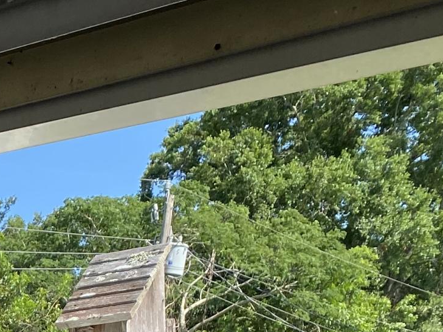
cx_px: -332
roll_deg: -0.9
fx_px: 1370
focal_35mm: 107
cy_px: 644
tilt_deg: -6.0
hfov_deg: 15.9
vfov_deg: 12.4
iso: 32
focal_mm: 4.25
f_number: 1.8
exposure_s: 1/1124
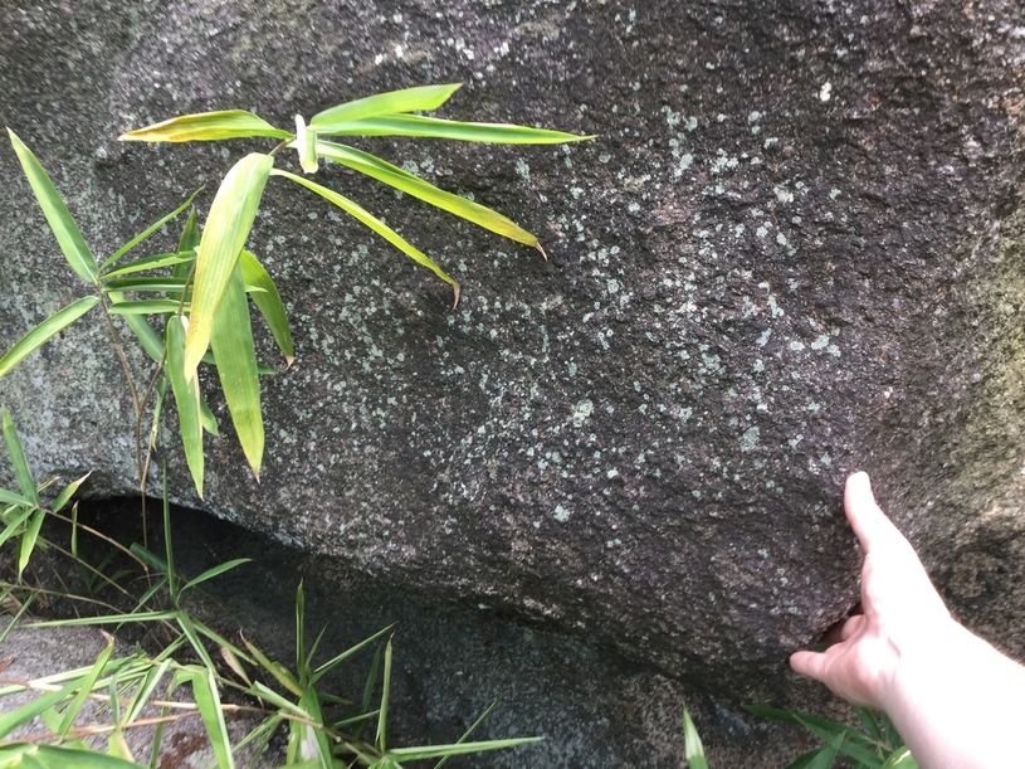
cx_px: 512
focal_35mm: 31
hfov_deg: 58.4
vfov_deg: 45.4
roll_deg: +15.4
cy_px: 384
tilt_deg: -30.7
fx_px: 918
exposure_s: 1/120
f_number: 2.4
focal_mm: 3.3
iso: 32
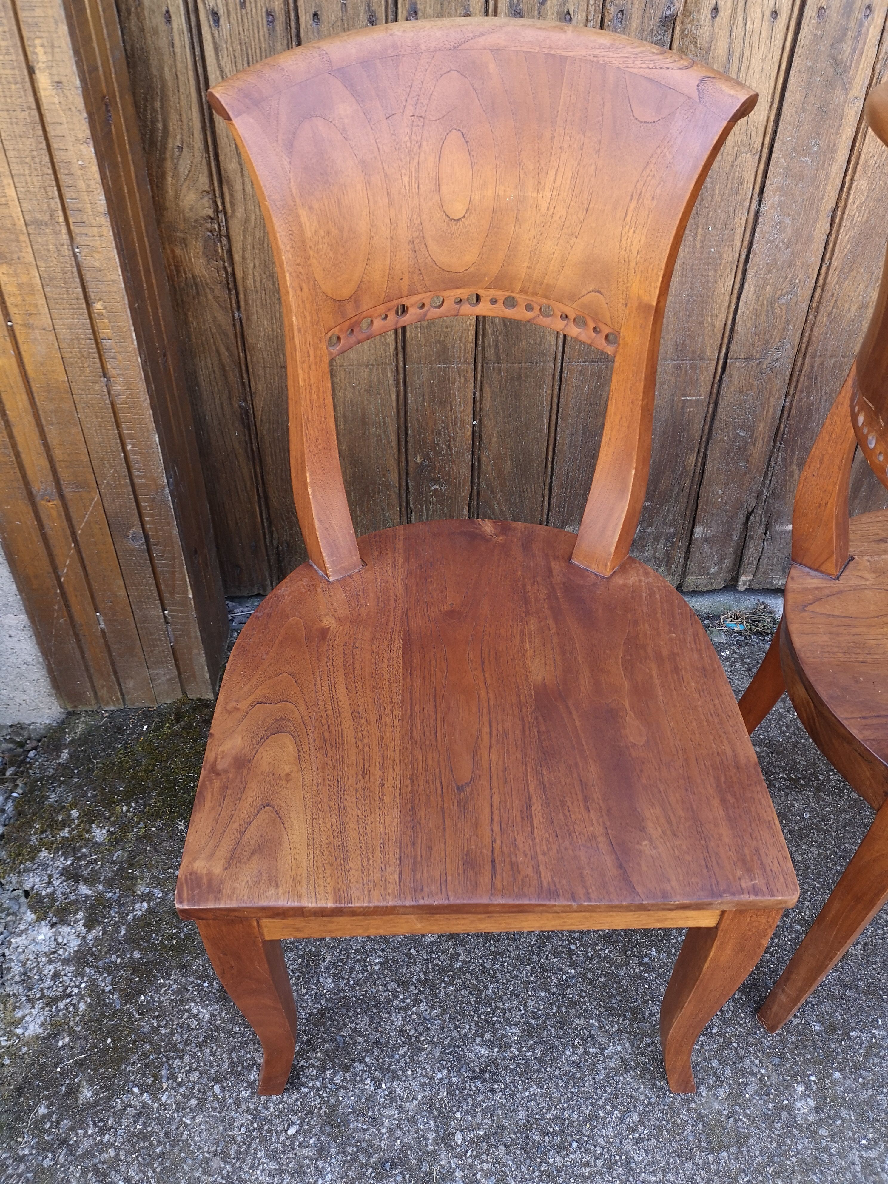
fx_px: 924
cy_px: 592
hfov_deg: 51.4
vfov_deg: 65.3
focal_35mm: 27
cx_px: 444
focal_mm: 3.95
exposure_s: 1/120
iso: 50
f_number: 1.8
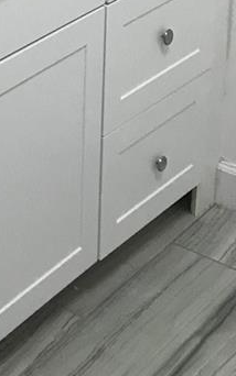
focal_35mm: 104
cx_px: -238
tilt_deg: -14.0
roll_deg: +2.9
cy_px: -143
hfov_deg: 11.4
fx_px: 1069
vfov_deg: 18.3
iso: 40
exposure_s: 1/30
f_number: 1.8
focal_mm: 3.99
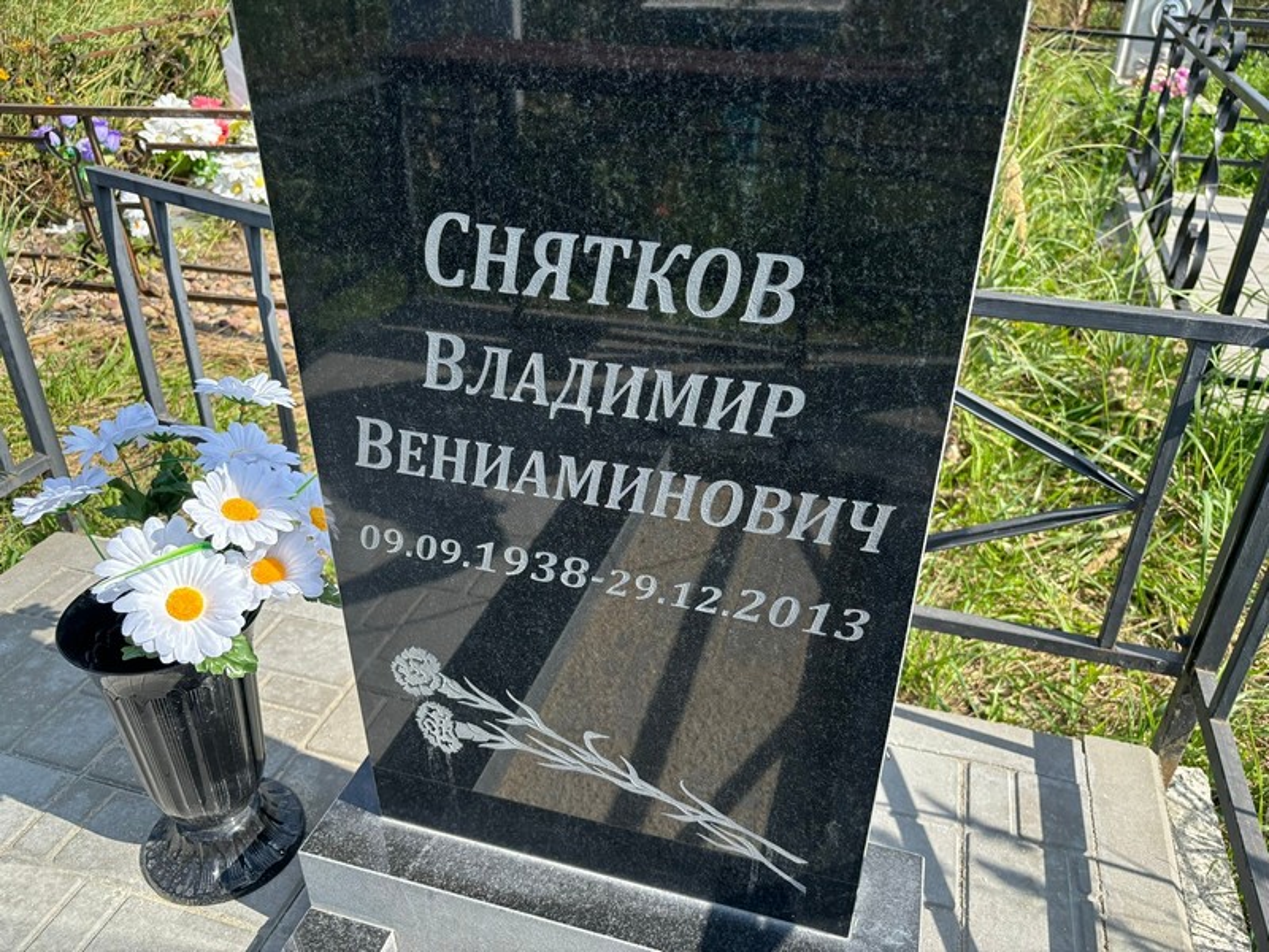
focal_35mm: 26
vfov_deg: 53.1
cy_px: 476
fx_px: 953
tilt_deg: -35.0
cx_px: 634
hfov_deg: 67.3
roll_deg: +0.7
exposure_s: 1/1381
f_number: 1.6
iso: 50
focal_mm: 5.96
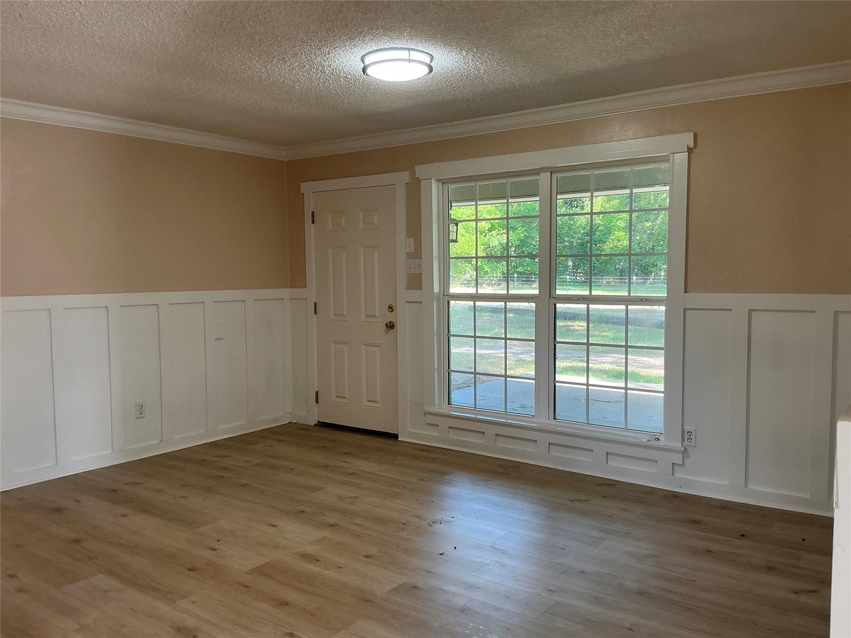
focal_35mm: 28
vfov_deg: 49.7
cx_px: 426
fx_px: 688
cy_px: 319
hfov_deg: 63.4
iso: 50
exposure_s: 1/60
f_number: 1.8
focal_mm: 3
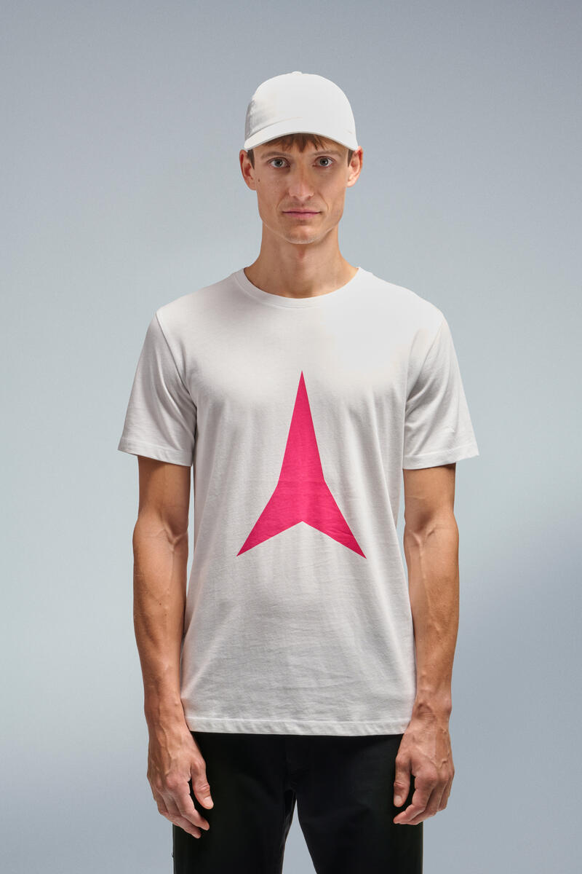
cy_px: 437
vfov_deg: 23.9
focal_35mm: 85
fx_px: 2061
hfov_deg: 16.1
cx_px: 291
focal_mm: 85
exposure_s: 1/160
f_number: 16
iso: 250
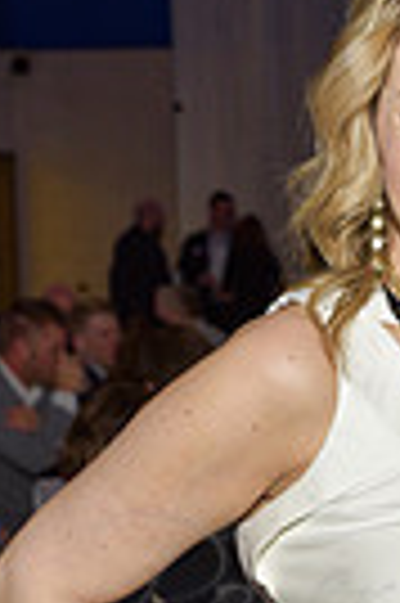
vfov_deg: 16.5
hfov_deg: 10.9
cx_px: 566
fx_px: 2022
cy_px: 621
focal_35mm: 121
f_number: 5
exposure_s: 1/60
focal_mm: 36
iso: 200
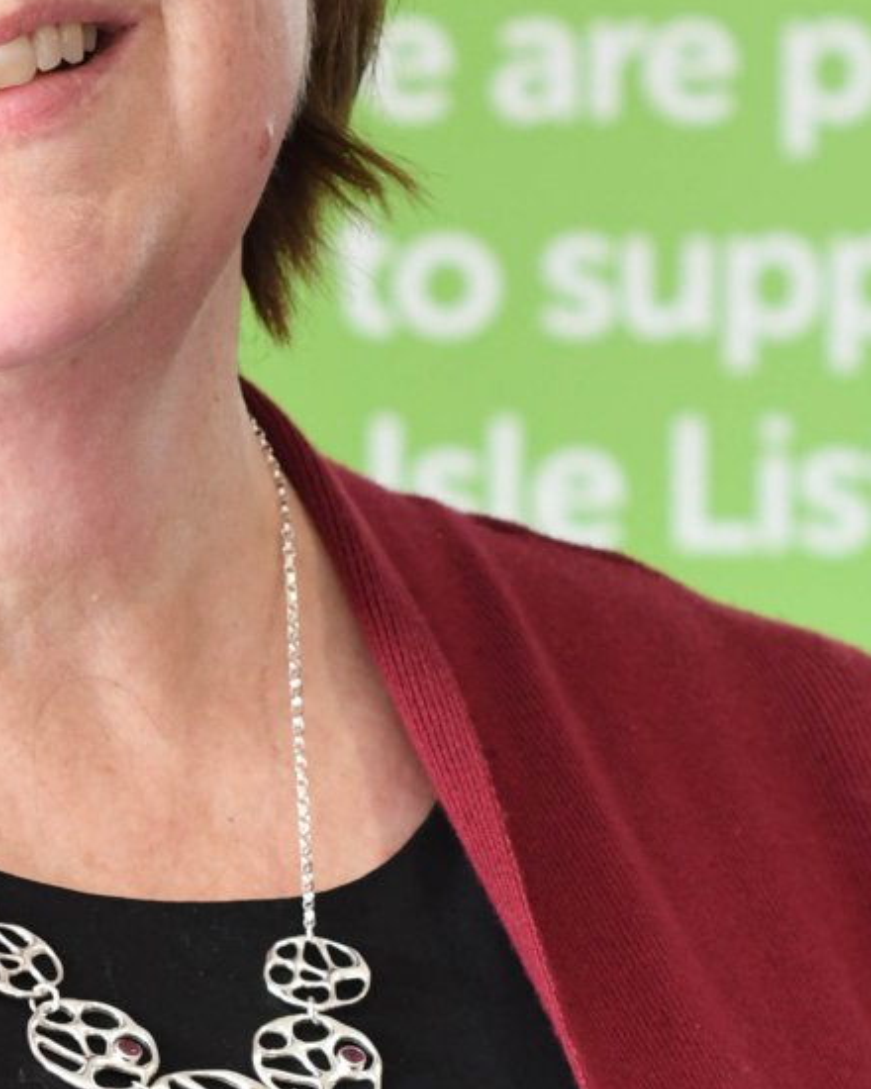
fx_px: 8442
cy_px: 428
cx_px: 72
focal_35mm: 262
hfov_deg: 5.9
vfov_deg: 7.4
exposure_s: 1/100
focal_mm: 50
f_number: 5
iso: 1000
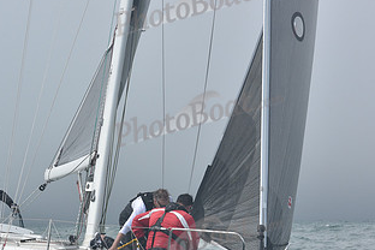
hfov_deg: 8.2
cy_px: 195
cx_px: 53
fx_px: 2614
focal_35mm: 251
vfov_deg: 5.5
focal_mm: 135
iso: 320
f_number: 11
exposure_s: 1/800
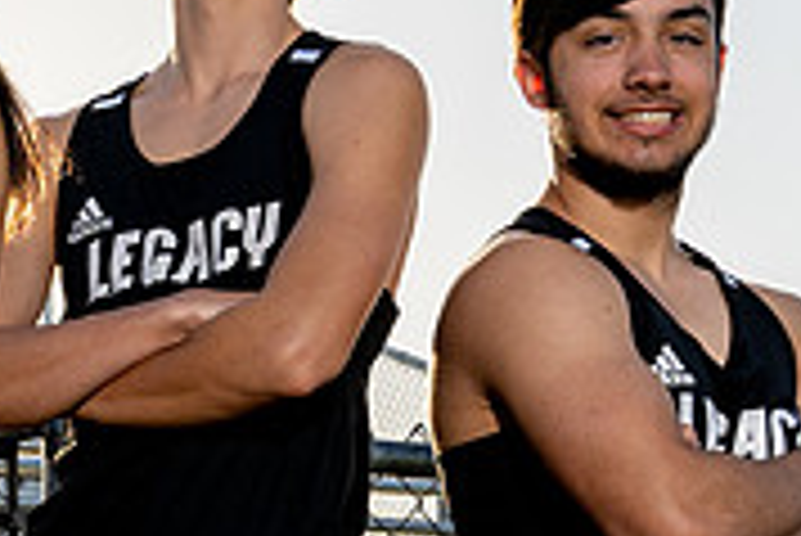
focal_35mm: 156
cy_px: 866
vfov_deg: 8.6
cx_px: -6
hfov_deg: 13.0
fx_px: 3474
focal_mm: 27
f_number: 8
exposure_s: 1/250
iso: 100
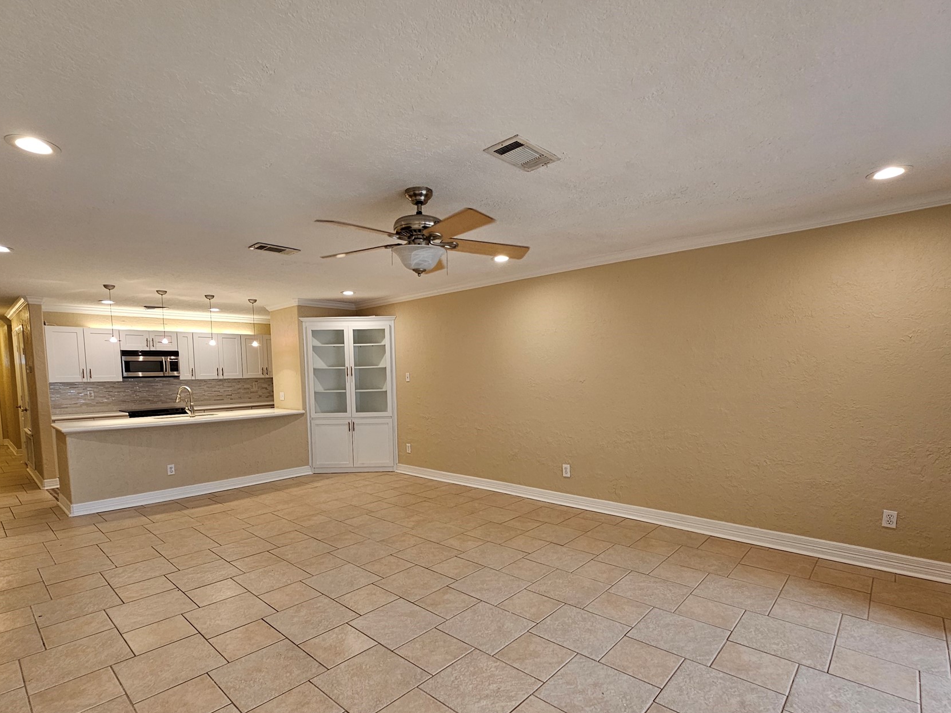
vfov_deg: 77.4
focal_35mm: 16
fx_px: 440
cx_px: 449
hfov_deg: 94.4
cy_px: 419
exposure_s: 1/60
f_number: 2.2
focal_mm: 2.2
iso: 125
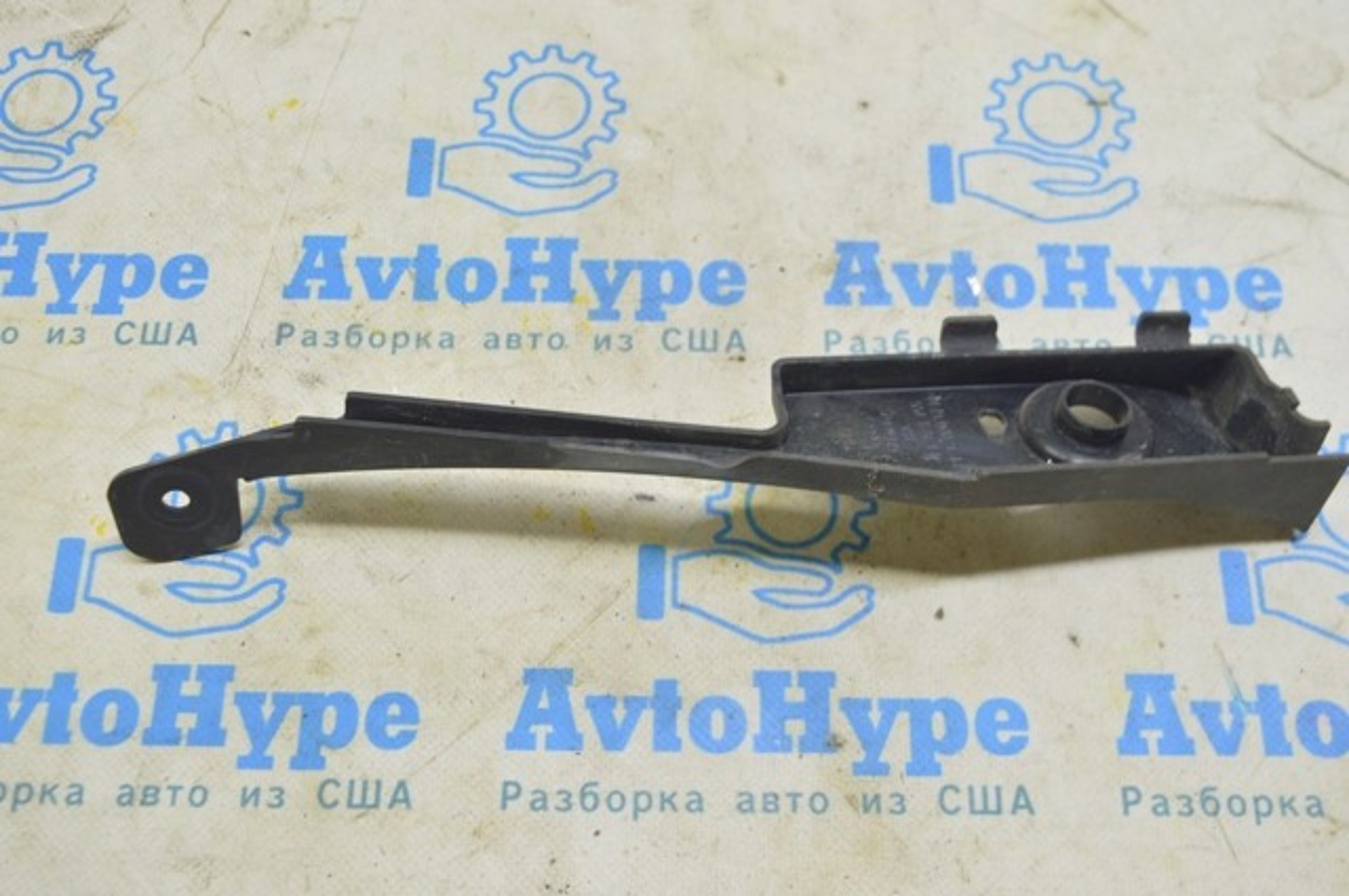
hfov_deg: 45.0
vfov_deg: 30.8
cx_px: 674
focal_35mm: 44
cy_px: 448
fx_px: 1628
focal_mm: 29
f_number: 5.6
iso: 400
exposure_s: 1/20
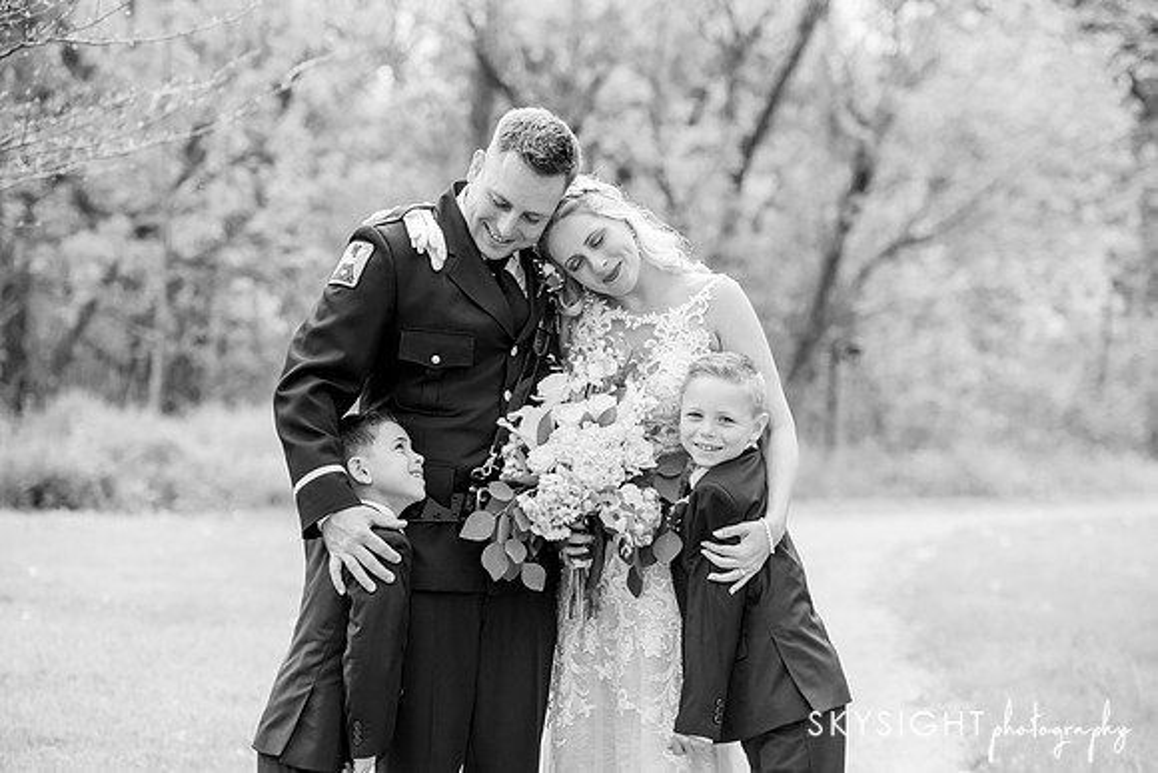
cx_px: 579
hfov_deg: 18.3
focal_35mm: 112
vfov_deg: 12.2
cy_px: 386
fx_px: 3603
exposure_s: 1/2500
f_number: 4
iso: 1600
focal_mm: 112
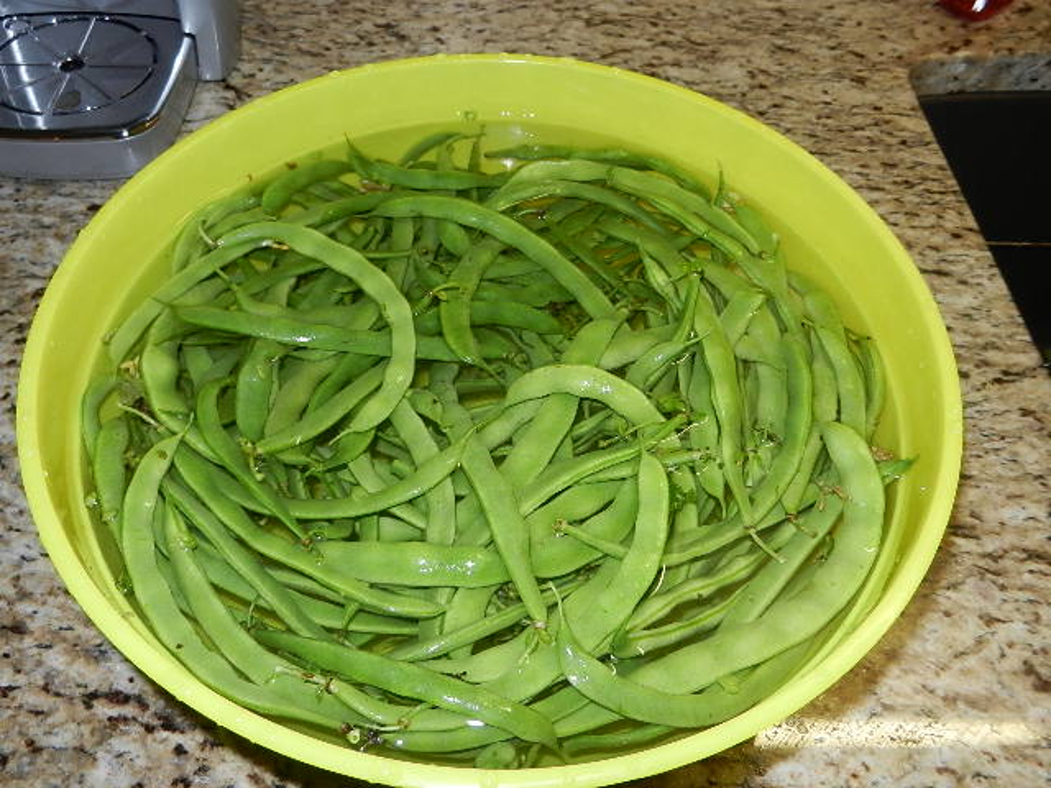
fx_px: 880
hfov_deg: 61.7
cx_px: 526
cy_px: 394
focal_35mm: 29
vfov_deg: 48.2
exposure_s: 1/30
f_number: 3.6
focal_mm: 5.1
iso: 200
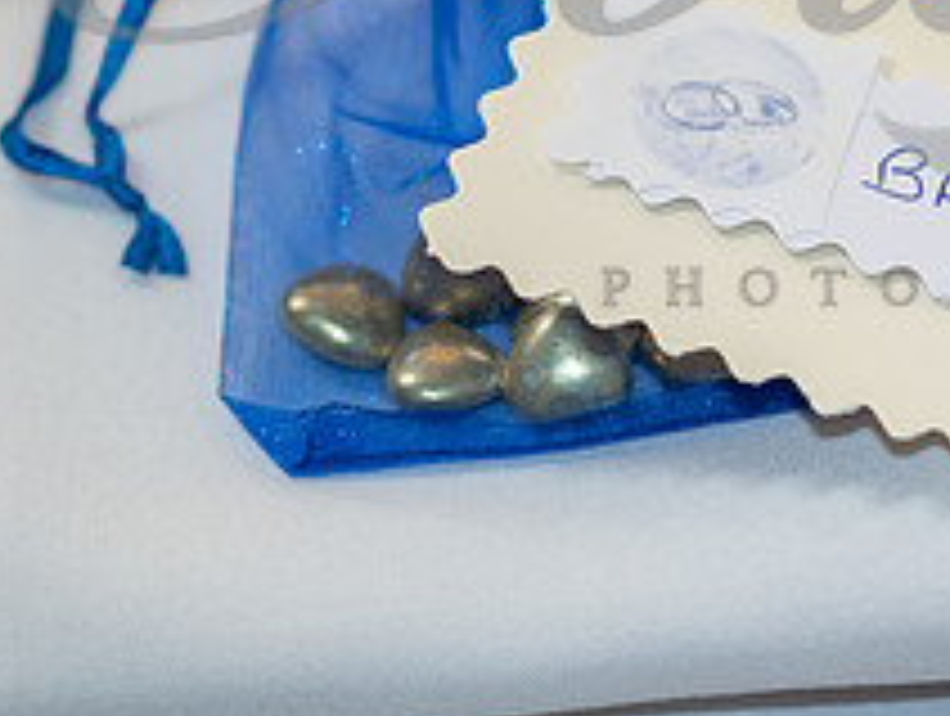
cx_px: 918
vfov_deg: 6.3
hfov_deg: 8.3
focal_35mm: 236
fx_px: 6488
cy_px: 124
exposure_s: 1/50
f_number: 1.2
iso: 100
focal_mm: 43
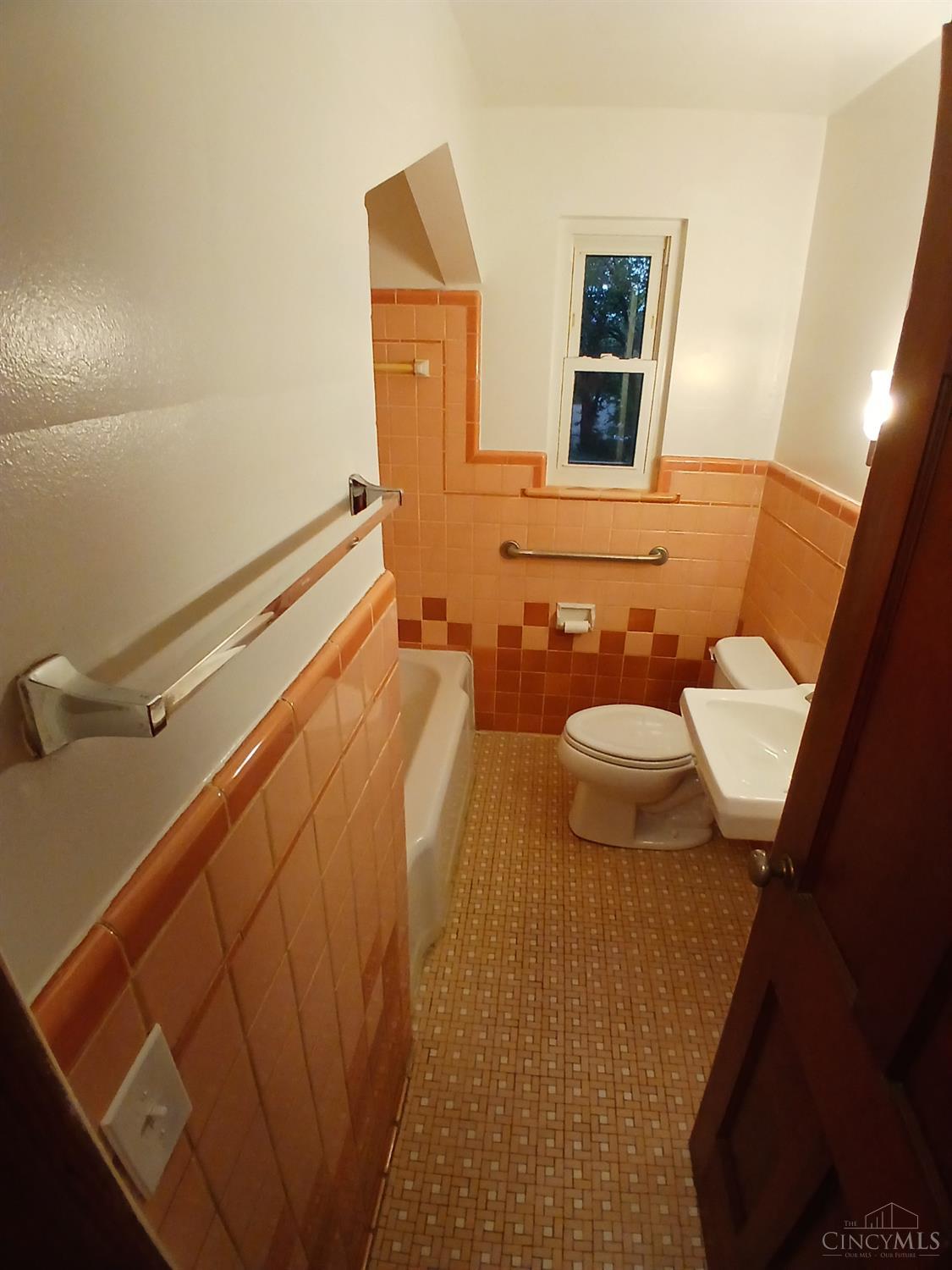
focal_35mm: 17
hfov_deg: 74.7
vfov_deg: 91.0
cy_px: 635
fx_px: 623
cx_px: 476
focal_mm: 1.4
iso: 125
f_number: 2.2
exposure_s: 1/30
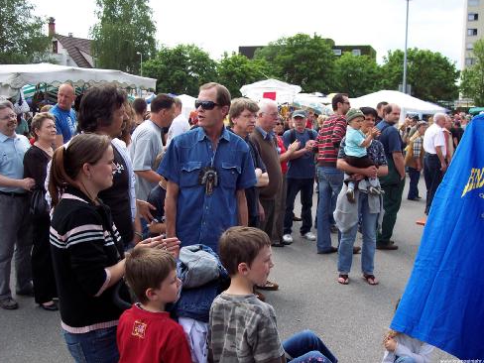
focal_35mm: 40
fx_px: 559
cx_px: 240
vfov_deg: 36.0
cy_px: 178
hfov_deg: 46.8
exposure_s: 1/500
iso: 100
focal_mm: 8
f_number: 3.4
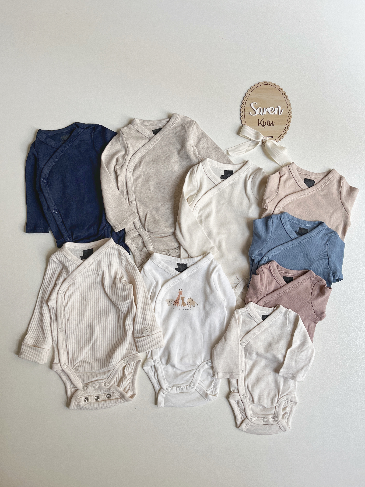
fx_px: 366
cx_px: 182
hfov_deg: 53.1
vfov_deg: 67.3
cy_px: 244
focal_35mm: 26
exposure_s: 1/117
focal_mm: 5.1
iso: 125
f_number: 1.6
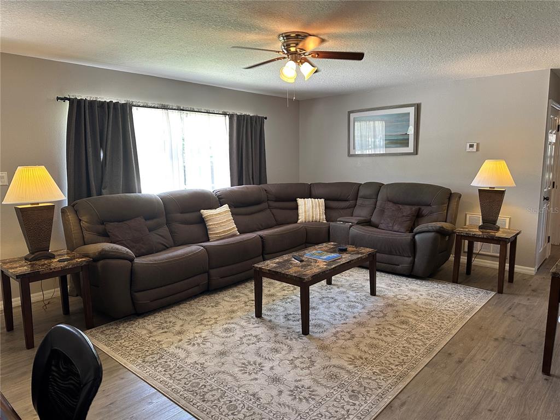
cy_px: 210
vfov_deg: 56.8
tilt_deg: -6.9
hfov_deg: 71.6
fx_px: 388
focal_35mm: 24
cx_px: 280
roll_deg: +0.3
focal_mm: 6.86
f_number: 1.78
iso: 200
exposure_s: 1/60
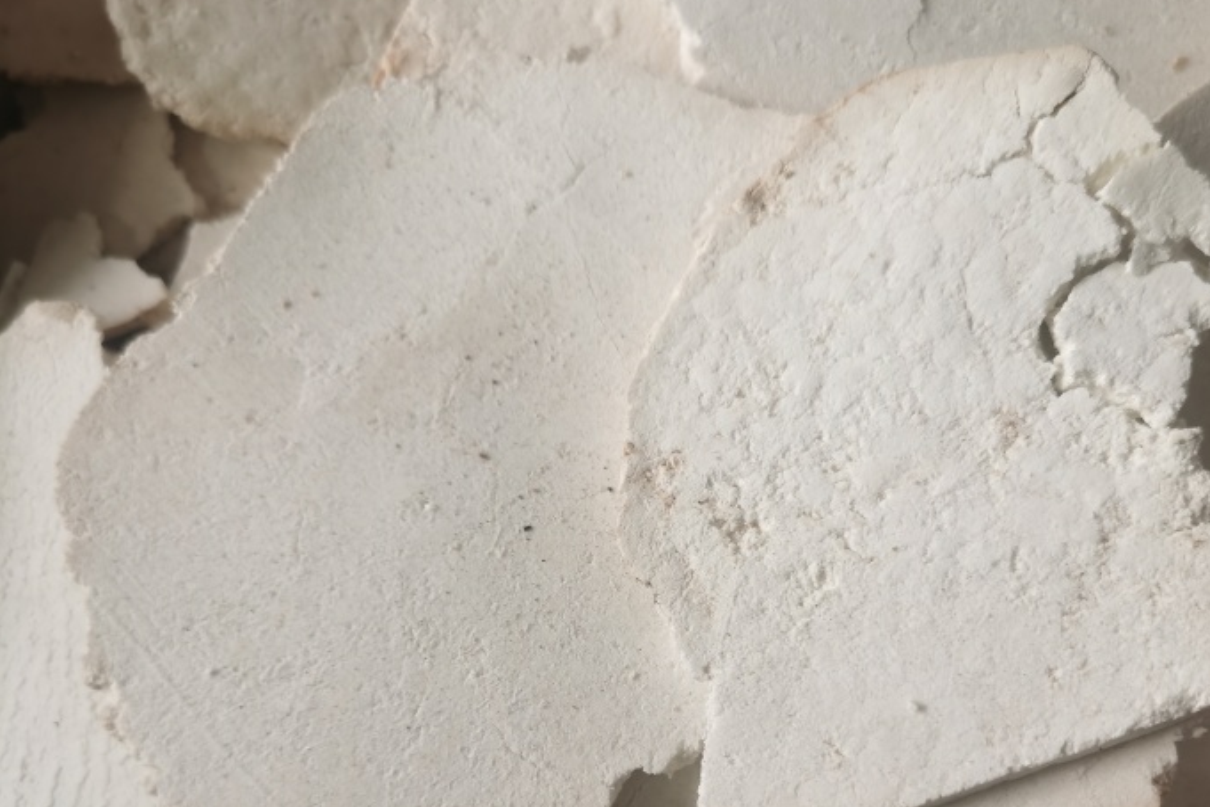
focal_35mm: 44
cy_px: 623
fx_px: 1479
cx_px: 707
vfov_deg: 29.9
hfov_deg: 44.3
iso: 80
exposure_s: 1/100
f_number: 1.8
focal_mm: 5.58
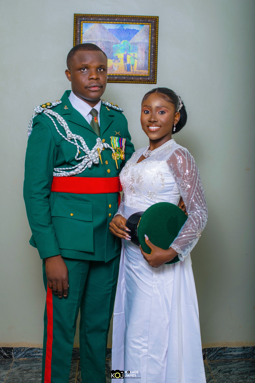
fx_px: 558
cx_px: 128
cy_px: 192
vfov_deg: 37.9
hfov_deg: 25.8
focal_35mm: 52
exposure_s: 1/200
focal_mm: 35
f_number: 4
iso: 160
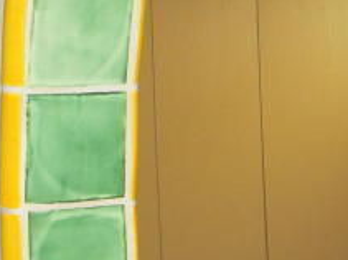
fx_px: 1447
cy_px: 109
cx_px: 536
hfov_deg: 12.9
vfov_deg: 10.3
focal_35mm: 144
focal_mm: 6.3
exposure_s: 1/100
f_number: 3.3
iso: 320
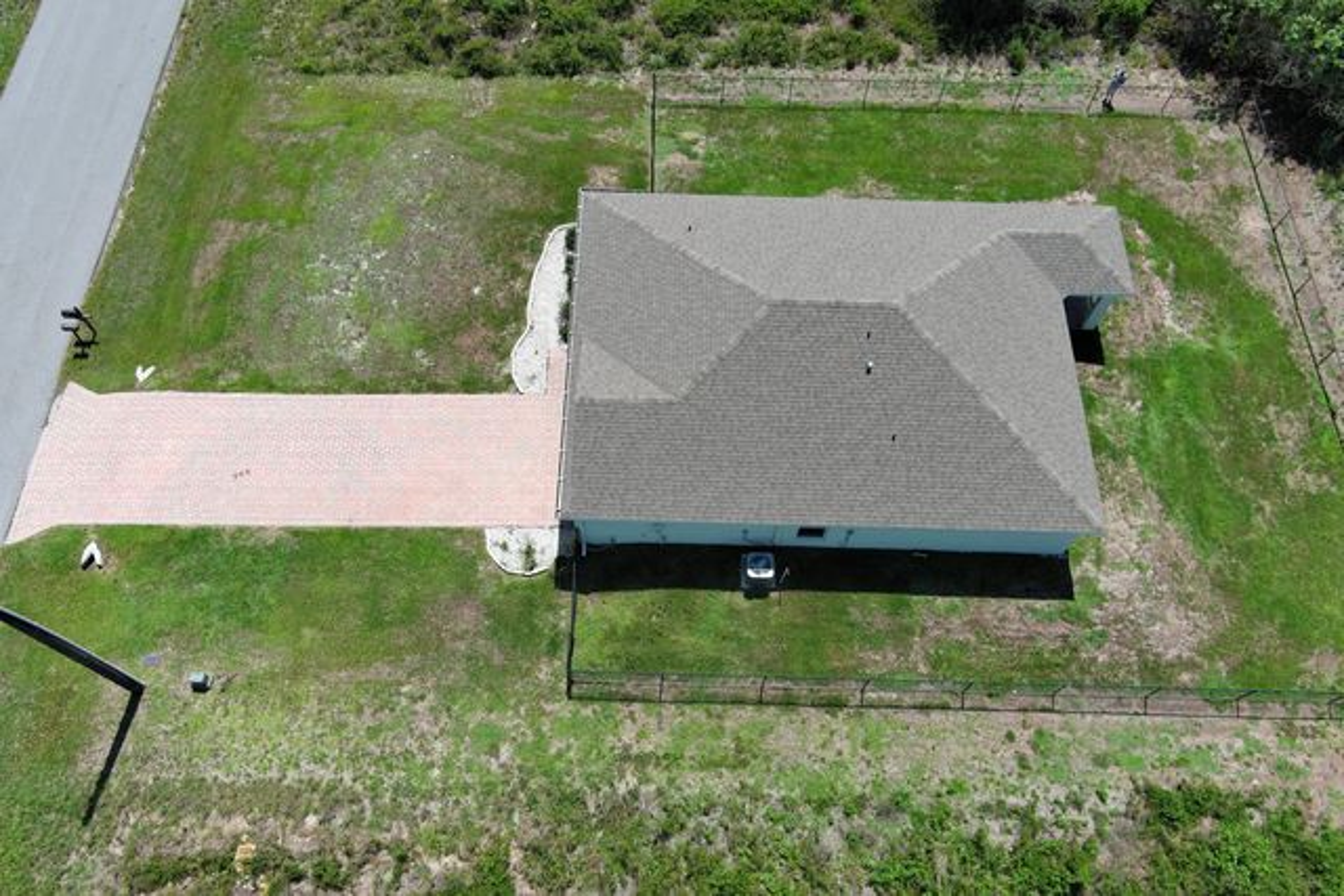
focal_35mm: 29
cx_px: 672
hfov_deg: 63.6
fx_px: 1083
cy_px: 448
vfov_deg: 45.0
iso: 100
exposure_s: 1/1040
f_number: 2.8
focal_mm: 10.57
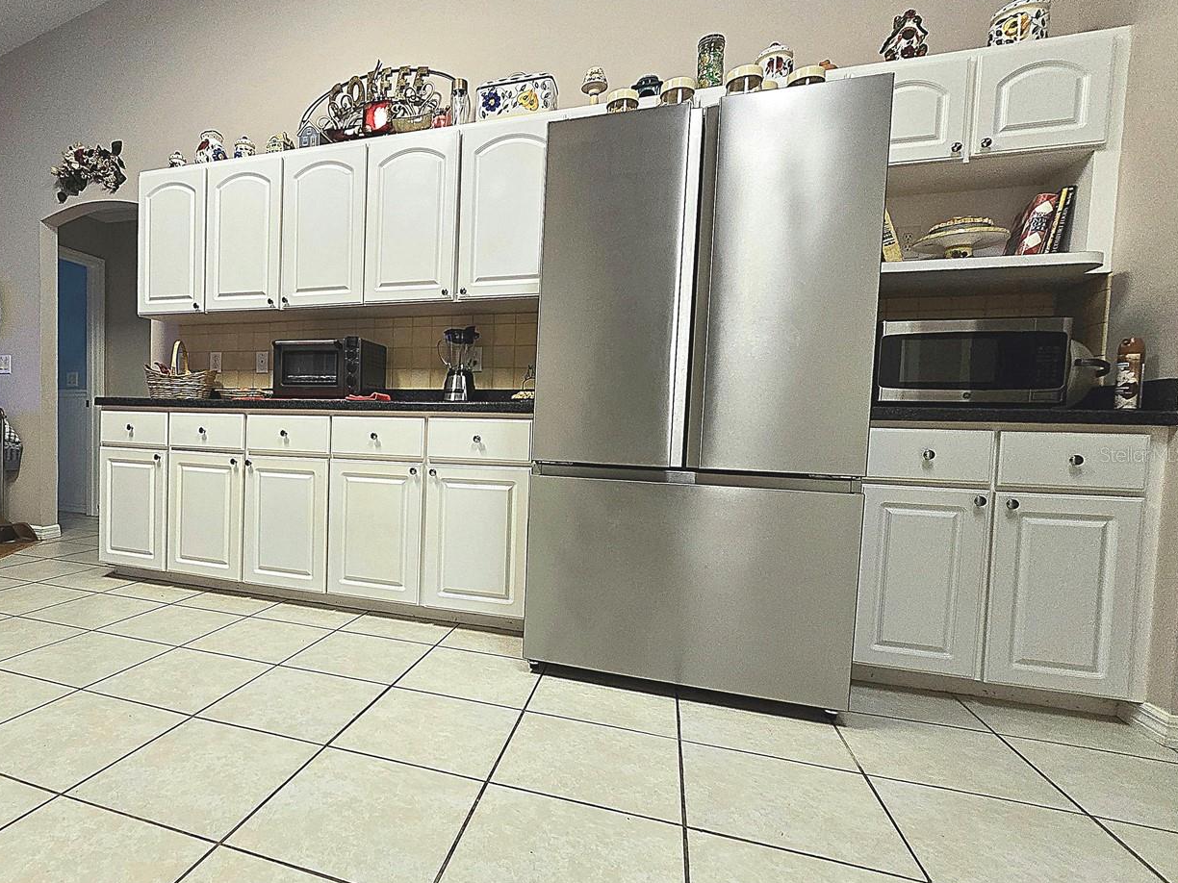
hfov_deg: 88.6
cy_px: 454
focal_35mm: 17
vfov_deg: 74.7
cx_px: 421
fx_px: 579
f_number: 2.2
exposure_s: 1/60.2
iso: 320
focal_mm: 2.2
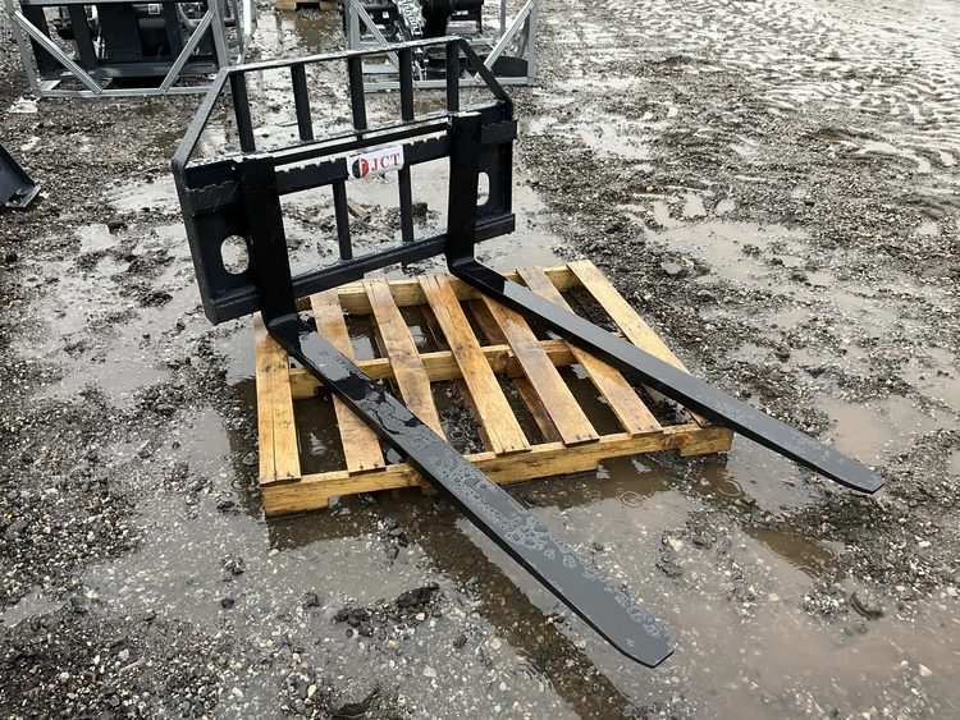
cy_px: 360
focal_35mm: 29
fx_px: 805
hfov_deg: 61.6
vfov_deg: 48.3
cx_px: 480
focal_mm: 3
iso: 64
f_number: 1.8
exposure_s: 1/122
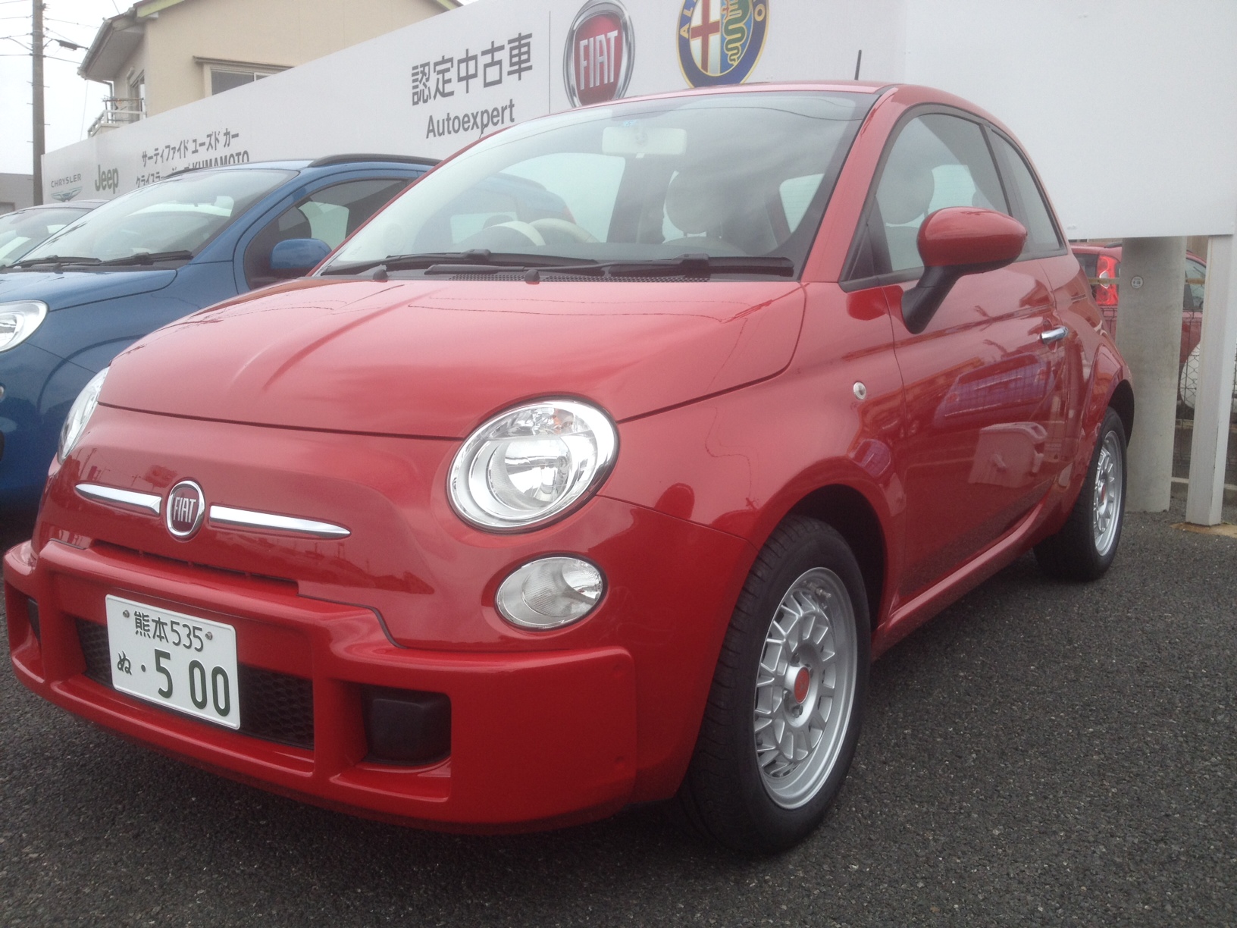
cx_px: 618
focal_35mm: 35
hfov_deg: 52.6
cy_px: 464
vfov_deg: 40.7
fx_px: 1251
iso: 50
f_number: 2.4
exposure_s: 1/812
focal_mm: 4.28
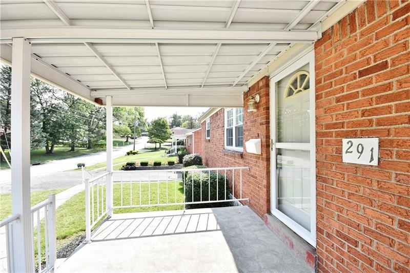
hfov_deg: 100.4
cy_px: 136
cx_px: 205
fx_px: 171
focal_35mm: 15
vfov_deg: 77.3
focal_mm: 10
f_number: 9
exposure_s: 1/250
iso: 800
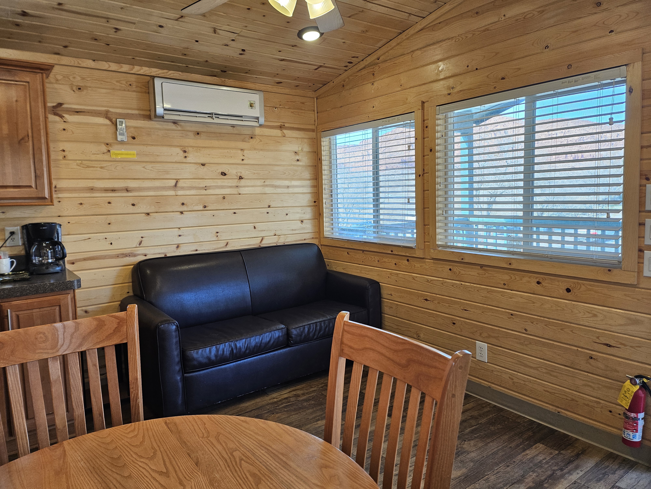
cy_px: 244
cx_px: 326
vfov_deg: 56.8
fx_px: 451
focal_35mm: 24
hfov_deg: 71.6
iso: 125
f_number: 1.8
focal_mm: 5
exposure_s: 1/180
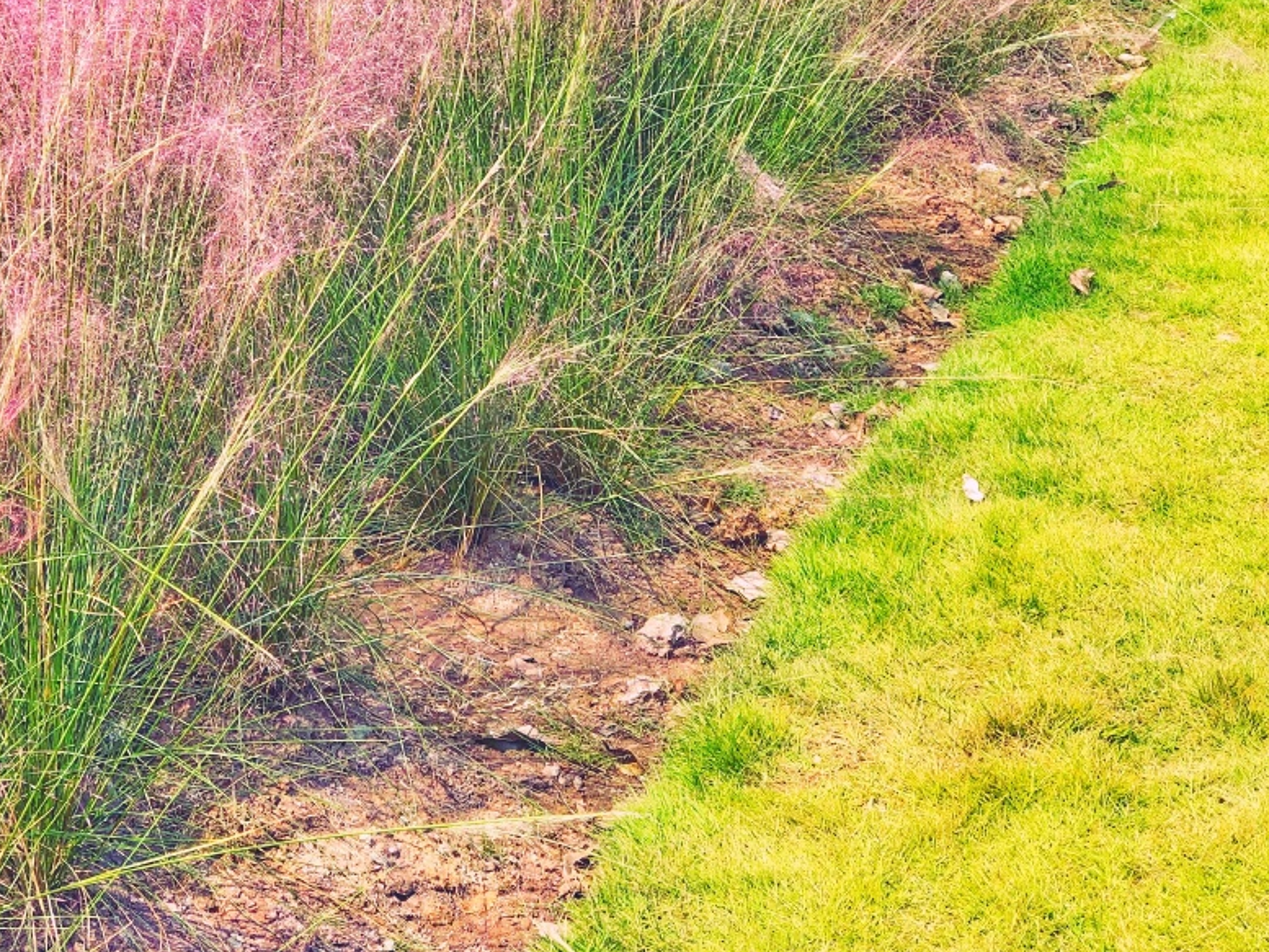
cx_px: 397
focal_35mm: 88
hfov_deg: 22.1
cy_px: 247
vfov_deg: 16.7
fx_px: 3227
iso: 20
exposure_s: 1/302
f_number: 2.8
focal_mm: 6.6
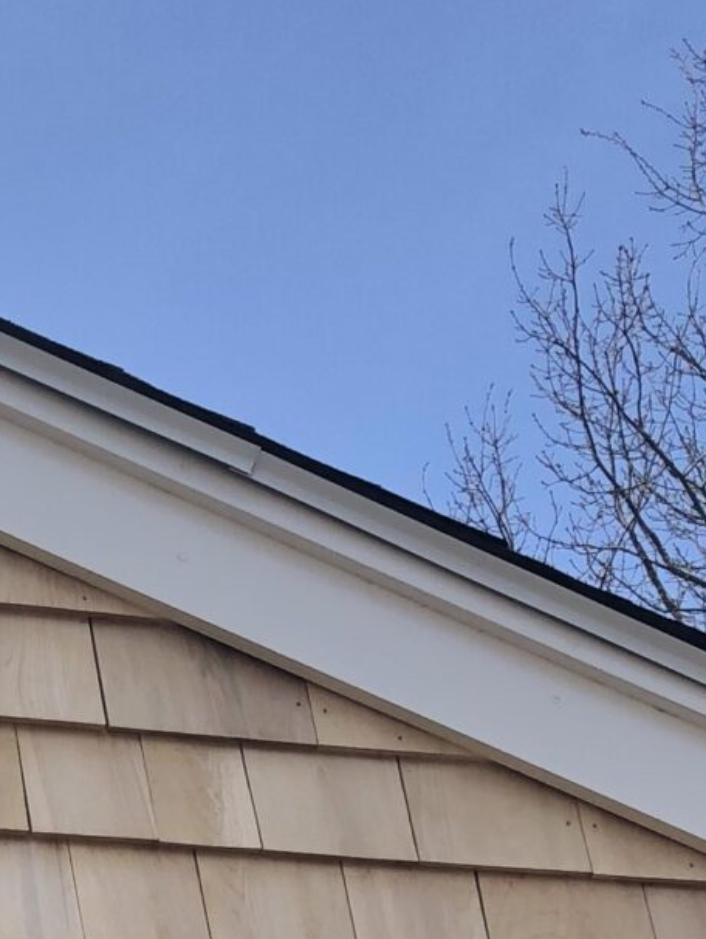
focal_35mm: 118
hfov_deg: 12.2
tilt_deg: +23.2
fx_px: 3205
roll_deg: +4.6
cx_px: -214
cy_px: 1366
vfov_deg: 15.5
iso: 20
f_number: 1.8
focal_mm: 4
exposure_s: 1/674
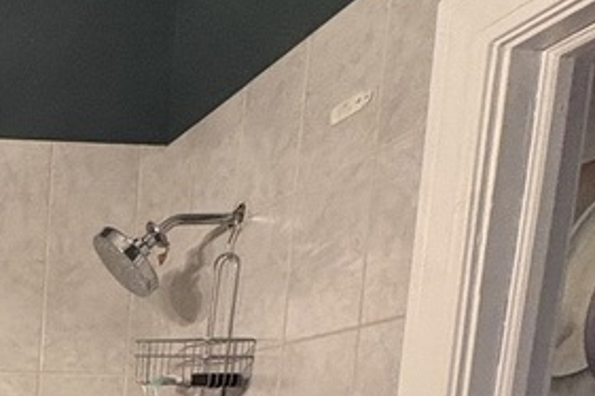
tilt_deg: -7.7
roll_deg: -0.6
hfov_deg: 28.7
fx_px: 925
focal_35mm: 56
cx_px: -191
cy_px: 612
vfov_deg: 20.3
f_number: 2.2
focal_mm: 2.22
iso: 500
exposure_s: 1/60
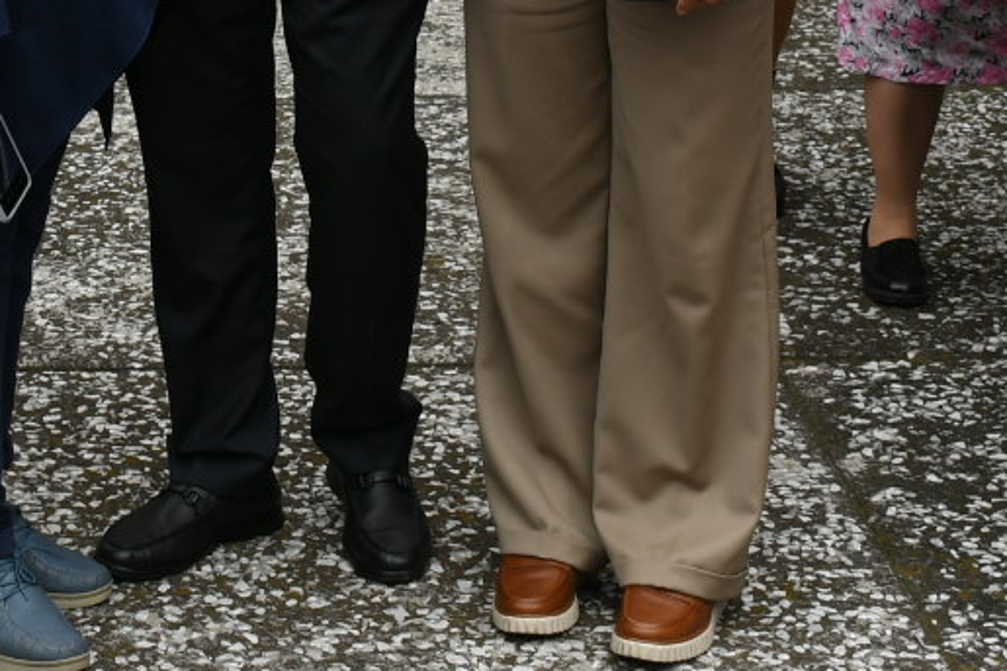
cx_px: 100
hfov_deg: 18.8
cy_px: -254
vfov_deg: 12.3
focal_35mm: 107
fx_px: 2992
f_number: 6.3
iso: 160
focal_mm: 23
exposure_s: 1/160
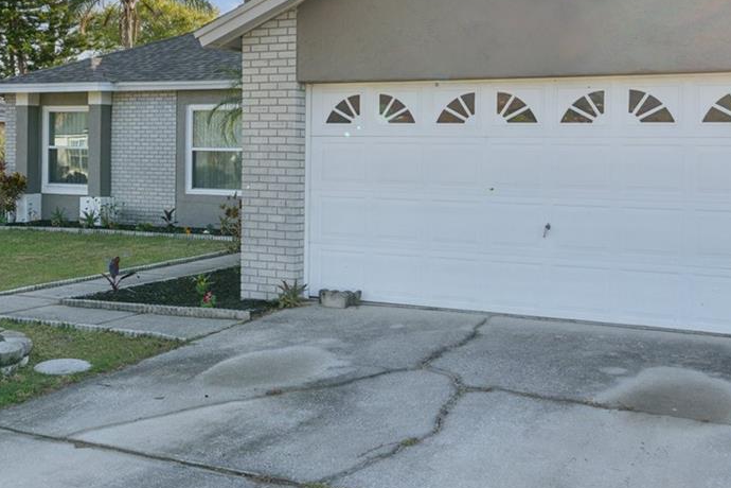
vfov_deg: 26.3
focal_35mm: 51
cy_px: 160
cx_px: 288
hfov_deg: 38.7
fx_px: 1036
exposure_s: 1/160
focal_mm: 22
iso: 200
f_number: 8
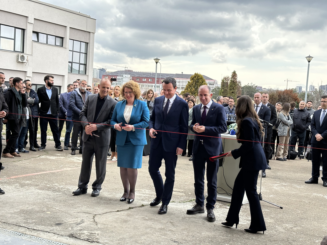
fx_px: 453
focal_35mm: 48
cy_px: 122
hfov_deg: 39.7
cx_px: 164
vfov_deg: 30.3
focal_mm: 6.86
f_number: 1.78
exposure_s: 1/1157
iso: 64
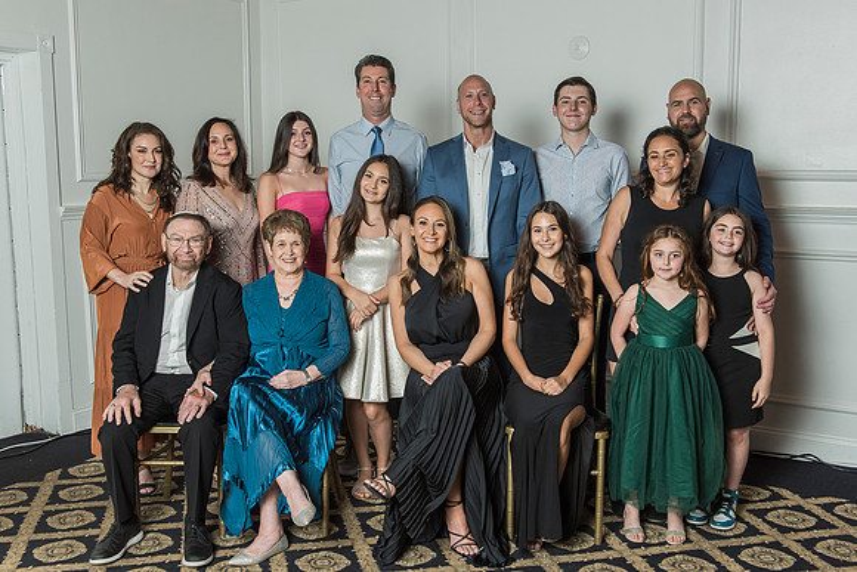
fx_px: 900
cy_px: 277
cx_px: 433
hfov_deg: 50.9
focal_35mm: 38
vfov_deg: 35.3
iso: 1250
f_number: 6.3
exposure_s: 1/125
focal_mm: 36
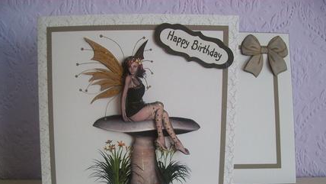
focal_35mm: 39
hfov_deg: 51.6
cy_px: 128
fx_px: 337
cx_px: 168
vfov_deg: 30.1
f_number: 2.7
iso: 160
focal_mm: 6.1
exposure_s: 1/25
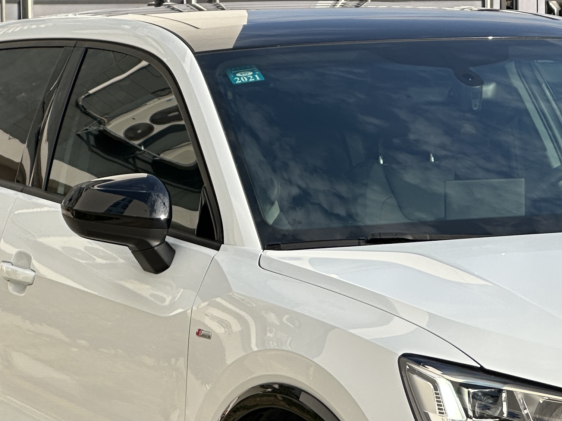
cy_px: 337
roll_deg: +0.4
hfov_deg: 9.6
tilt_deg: -5.7
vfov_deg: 7.2
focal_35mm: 206
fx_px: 3344
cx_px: 478
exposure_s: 1/421
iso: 32
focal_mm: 9
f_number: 2.8
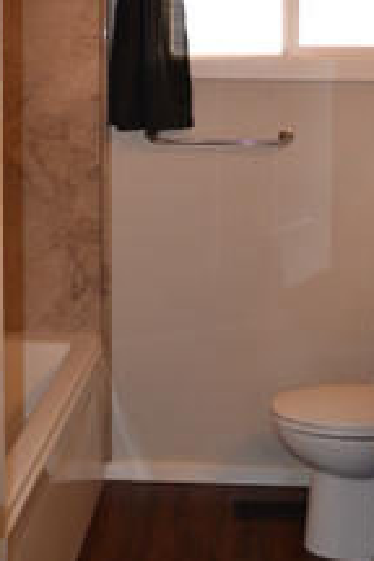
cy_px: 122
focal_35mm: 60
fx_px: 935
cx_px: 216
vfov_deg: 32.6
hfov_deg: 22.6
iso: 400
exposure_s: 1/60
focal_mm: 18
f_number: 4
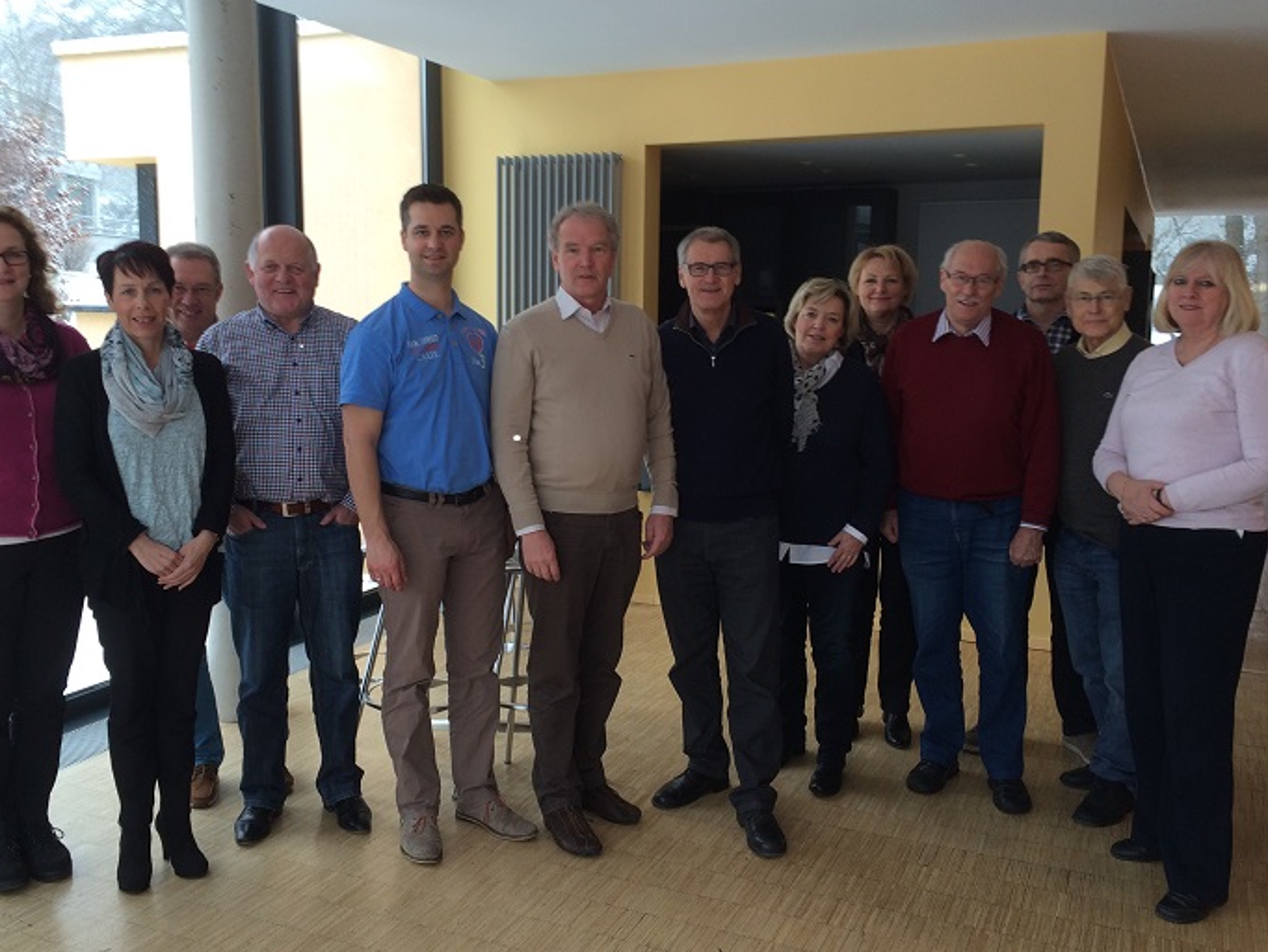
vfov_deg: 41.8
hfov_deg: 53.9
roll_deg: +0.7
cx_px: 575
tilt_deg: -6.8
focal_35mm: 34
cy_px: 467
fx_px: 1246
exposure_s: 1/60
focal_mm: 4.15
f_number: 2.2
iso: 32
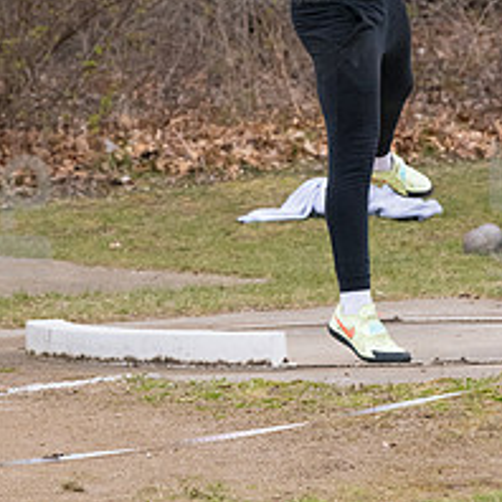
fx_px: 8548
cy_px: -66
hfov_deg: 3.4
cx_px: 270
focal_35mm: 521
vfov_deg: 3.4
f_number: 5
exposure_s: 1/1600
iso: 2000
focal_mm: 180
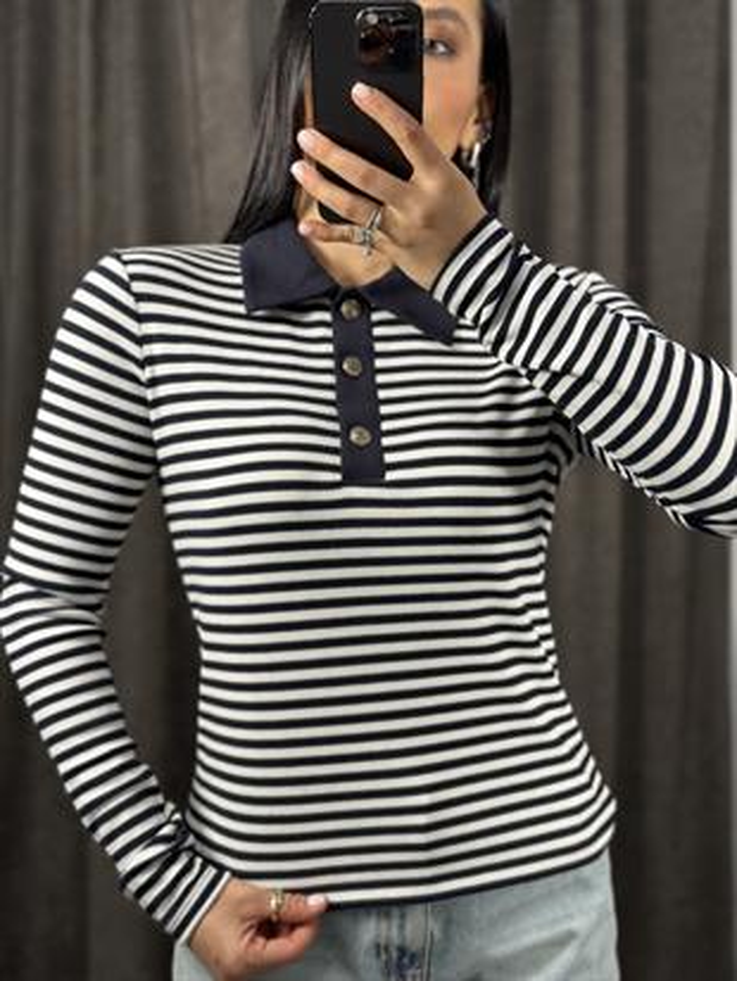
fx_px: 1362
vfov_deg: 39.6
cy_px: 490
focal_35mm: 48
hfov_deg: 30.3
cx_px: 368
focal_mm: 6.86
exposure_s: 1/100
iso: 125
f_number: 1.78
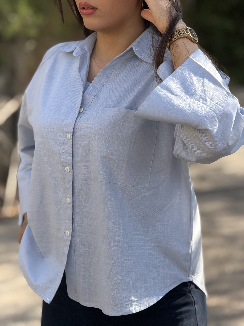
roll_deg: +0.7
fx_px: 940
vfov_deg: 19.6
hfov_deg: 14.8
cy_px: 163
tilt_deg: -10.4
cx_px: 122
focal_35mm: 100
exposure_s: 1/233
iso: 50
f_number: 2.8
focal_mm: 16.89
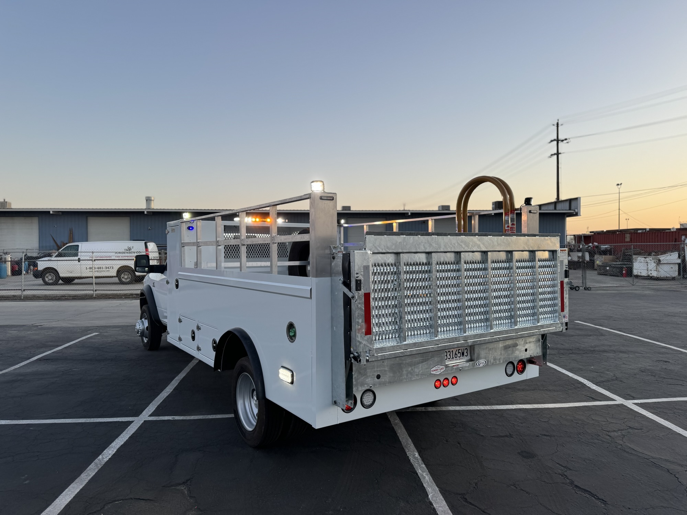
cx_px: 344
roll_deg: -0.2
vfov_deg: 56.8
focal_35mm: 24
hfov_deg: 71.6
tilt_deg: -0.9
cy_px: 258
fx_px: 476
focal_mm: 6.76
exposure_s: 1/268
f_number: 1.78
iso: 80
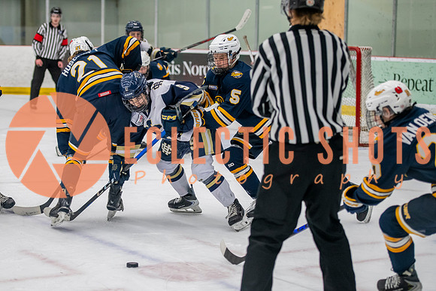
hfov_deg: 19.7
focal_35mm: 104
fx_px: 1256
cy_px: 172
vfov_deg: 13.2
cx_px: 173
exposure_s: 1/640
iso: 2000
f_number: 3.2
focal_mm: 86
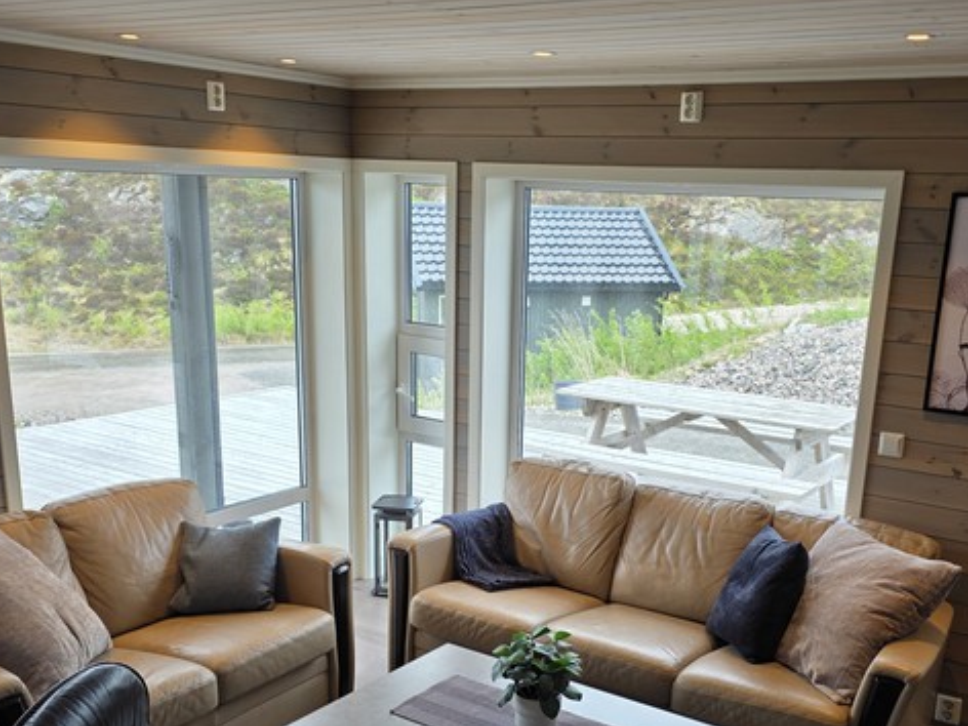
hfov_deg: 47.8
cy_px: 500
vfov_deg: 36.3
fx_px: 1091
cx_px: 525
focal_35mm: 39
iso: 20
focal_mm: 6.3
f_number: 1.7
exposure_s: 1/100
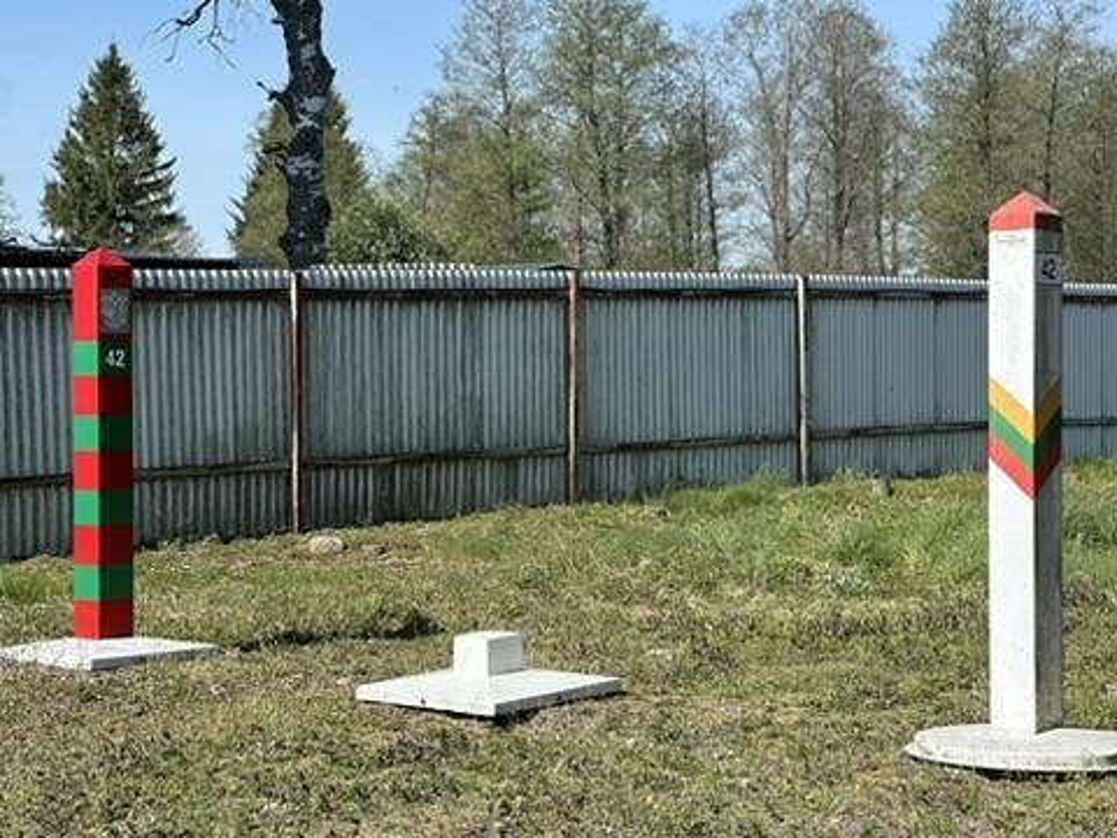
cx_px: 558
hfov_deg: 25.3
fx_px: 2485
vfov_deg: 19.1
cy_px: 419
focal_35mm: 77
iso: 32
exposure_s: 1/501
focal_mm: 9
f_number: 2.8
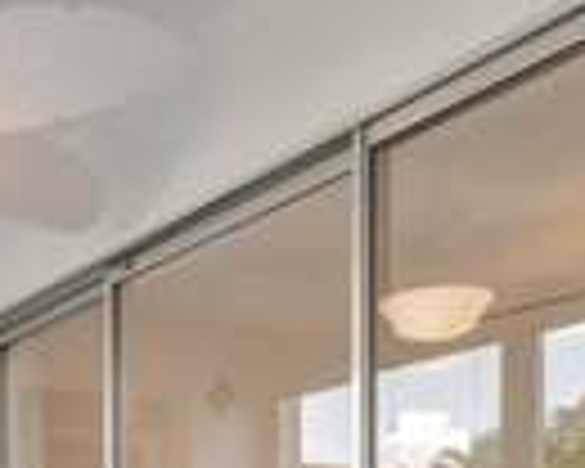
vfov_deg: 25.2
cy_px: 608
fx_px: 900
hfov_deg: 33.3
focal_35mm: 52
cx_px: 18
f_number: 8
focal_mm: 10
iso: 1100
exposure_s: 1/40
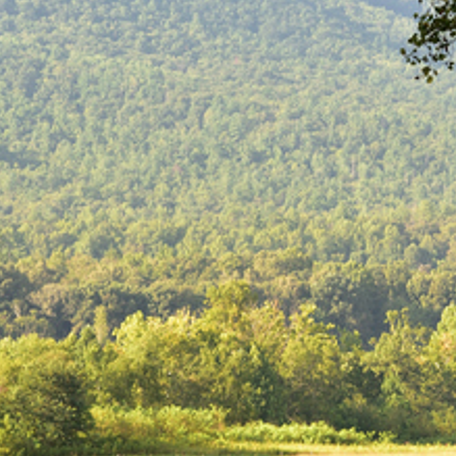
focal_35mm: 272
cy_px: 316
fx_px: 4054
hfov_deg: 6.4
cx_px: 251
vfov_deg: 6.4
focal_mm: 90
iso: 400
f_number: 11
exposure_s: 1/125
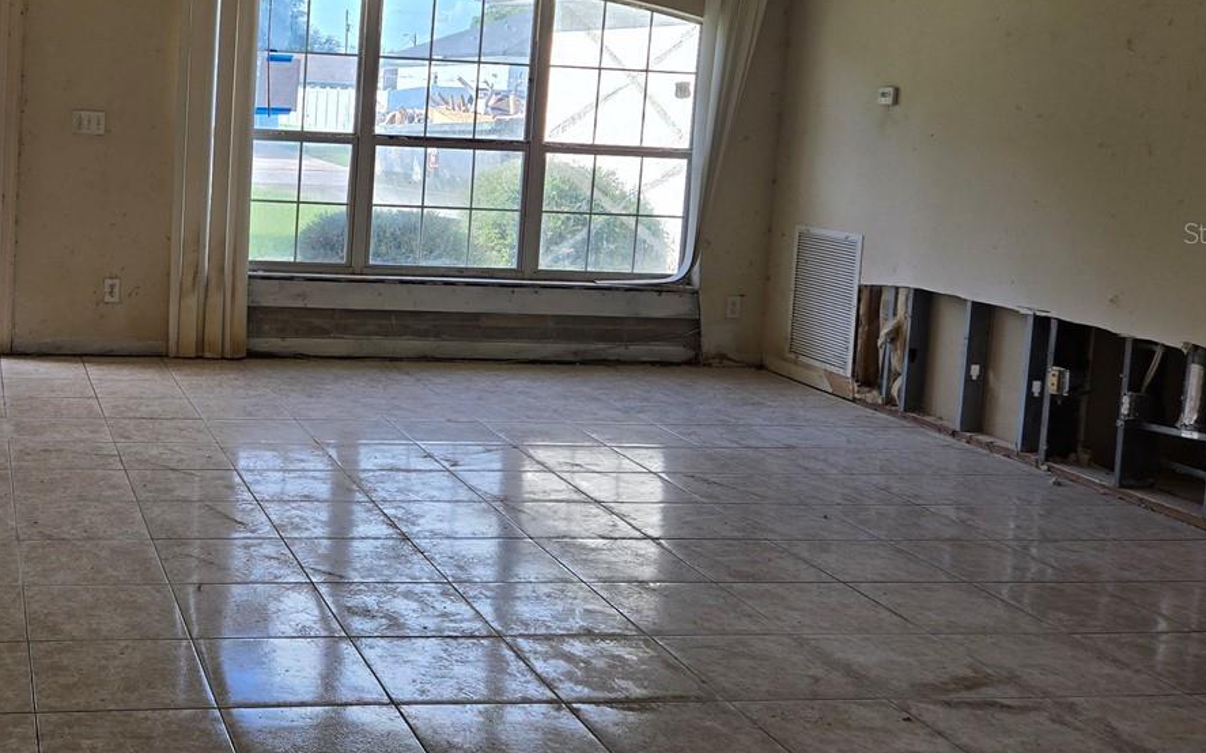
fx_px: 1446
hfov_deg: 43.0
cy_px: 232
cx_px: 224
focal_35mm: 44
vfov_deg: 28.9
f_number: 1.8
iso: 25
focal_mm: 5.4
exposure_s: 1/222
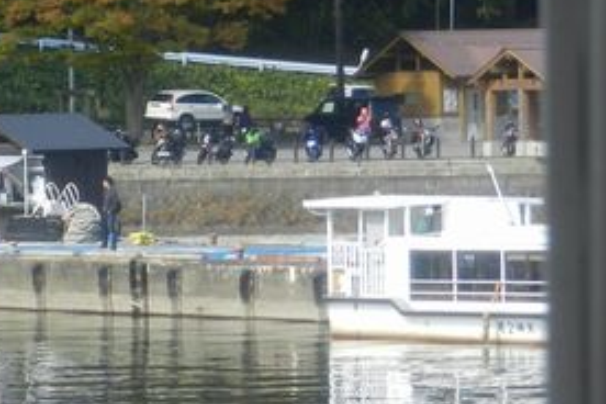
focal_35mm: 343
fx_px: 5773
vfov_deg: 4.0
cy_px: 85
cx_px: -72
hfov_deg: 6.0
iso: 160
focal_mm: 23.1
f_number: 5
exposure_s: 1/400
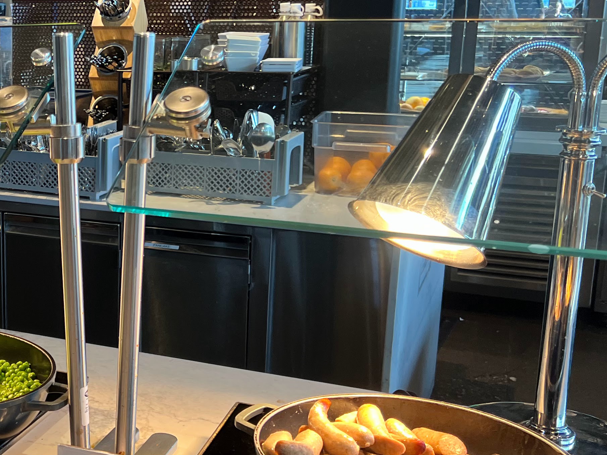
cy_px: 205
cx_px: -22
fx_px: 1017
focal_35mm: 58
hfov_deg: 30.5
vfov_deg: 25.2
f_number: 1.5
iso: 125
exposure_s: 1/120
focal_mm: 5.7
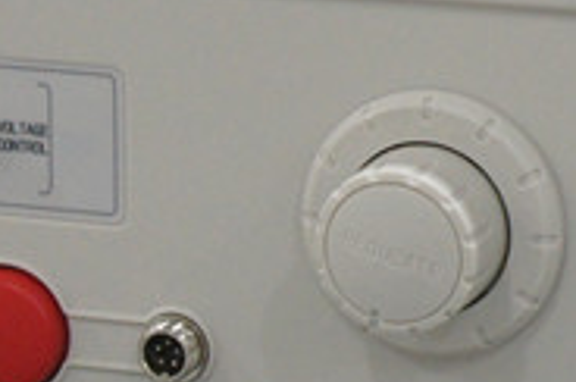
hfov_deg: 9.0
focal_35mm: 228
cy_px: 0
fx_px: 3644
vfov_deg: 6.0
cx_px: 513
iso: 1600
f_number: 5.6
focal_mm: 35
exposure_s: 1/15
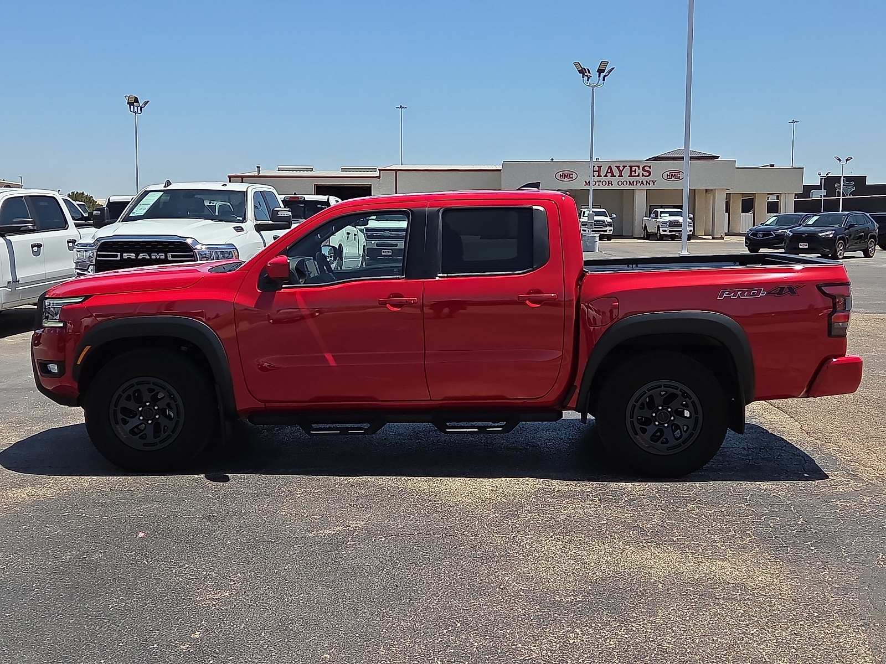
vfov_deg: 36.0
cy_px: 332
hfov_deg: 46.8
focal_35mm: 40
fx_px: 1024
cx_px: 443
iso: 25
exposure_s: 1/1667
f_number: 1.8
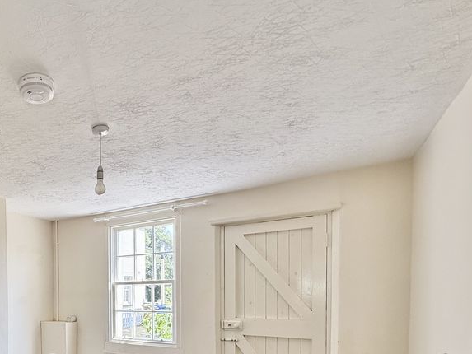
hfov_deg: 61.6
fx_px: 341
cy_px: 301
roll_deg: +0.2
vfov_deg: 50.3
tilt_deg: -1.3
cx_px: 73
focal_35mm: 25
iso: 64
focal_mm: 2.22
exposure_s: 1/209
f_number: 2.2
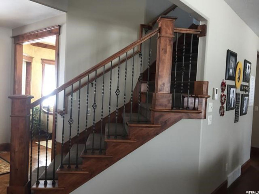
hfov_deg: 61.7
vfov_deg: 48.2
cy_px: 97
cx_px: 130
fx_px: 217
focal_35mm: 29
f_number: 2.2
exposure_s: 1/30
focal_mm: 4.15
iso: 50
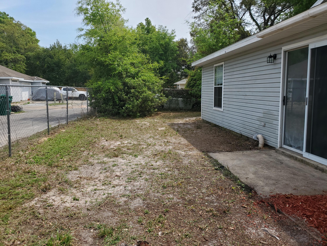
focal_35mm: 26
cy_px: 123
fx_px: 246
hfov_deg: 67.3
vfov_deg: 53.1
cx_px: 164
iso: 50
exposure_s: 1/1336
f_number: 2.4
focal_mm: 4.3
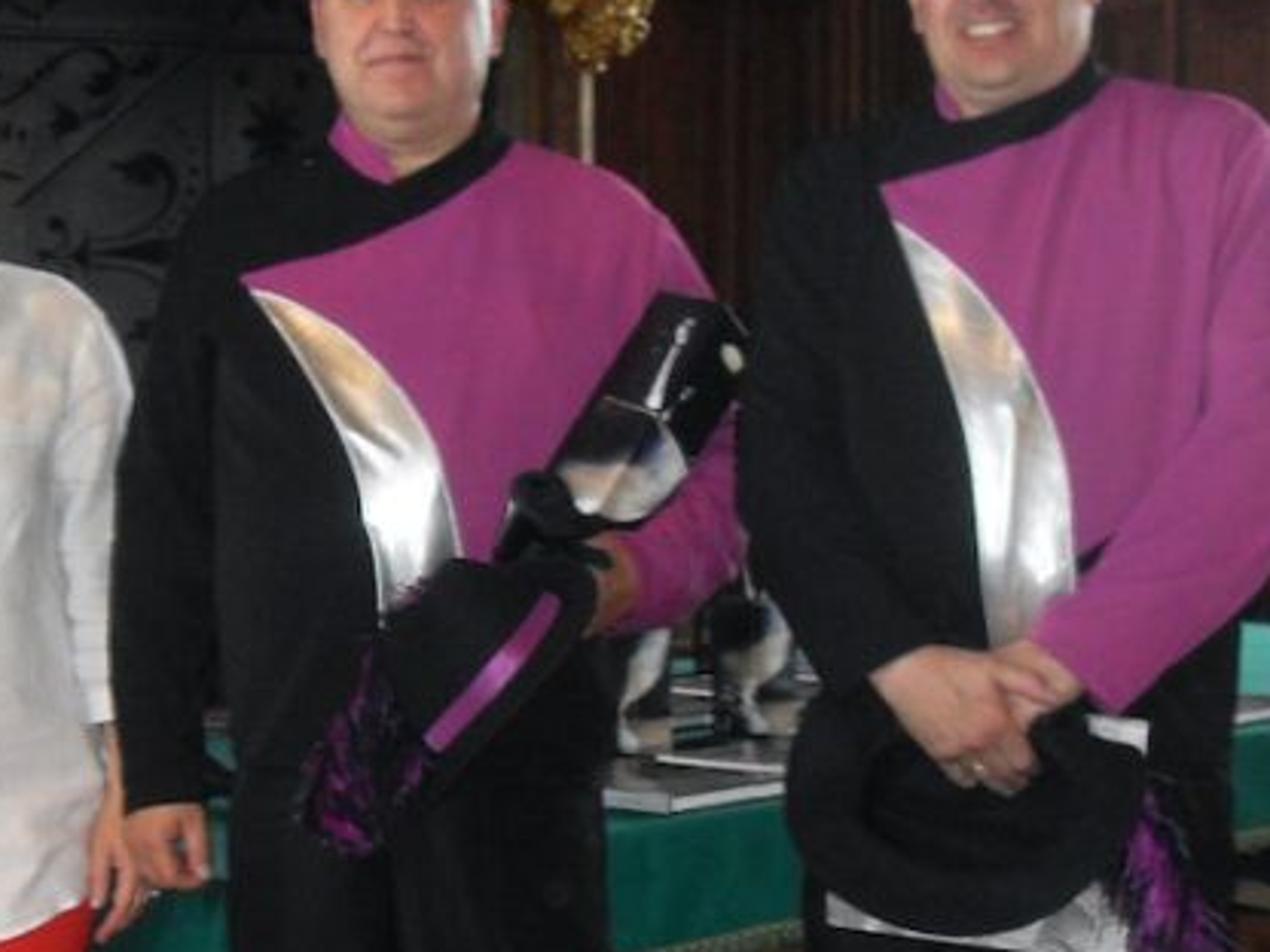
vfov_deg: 16.2
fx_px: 3339
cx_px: 275
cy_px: 644
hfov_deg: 21.3
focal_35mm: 91
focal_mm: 6.3
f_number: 2.8
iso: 160
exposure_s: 1/45
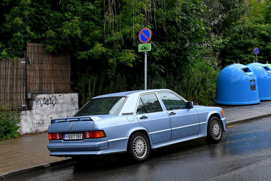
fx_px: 452
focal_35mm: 60
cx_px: 136
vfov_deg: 22.6
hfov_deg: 33.4
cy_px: 90
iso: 250
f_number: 6.3
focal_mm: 40
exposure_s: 1/500
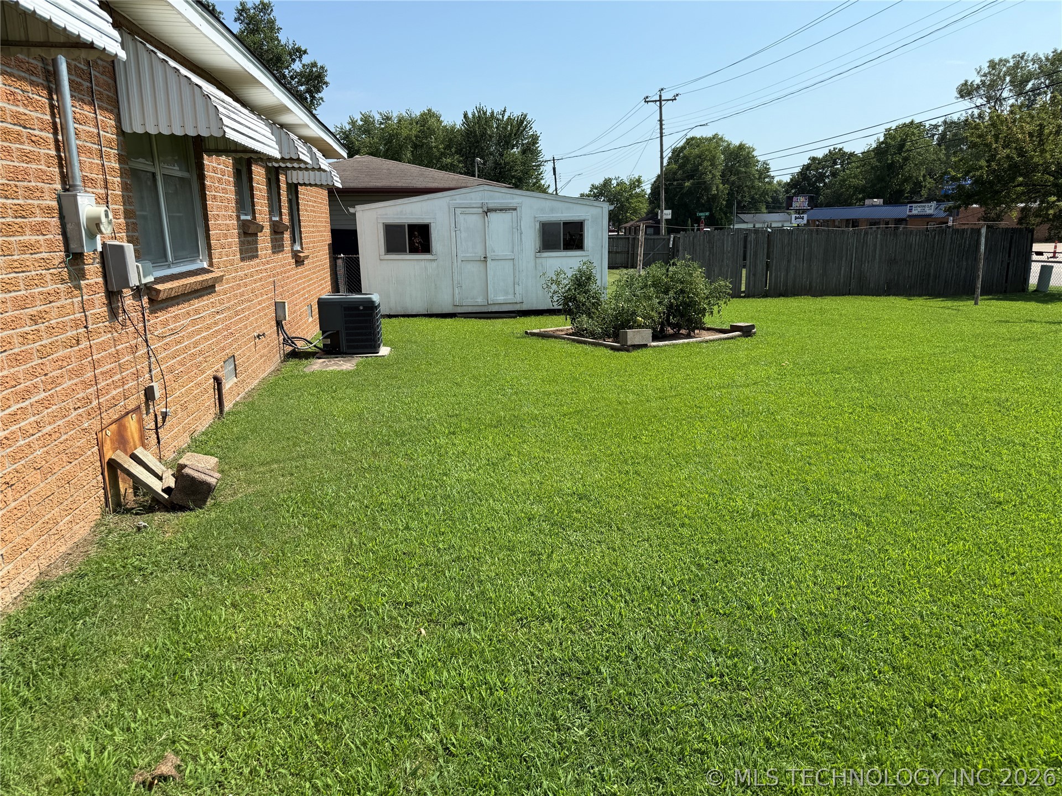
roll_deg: +1.4
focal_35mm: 24
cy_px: 398
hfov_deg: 71.6
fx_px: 736
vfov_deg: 56.8
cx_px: 531
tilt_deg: -12.9
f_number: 1.78
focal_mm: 6.76
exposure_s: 1/3584
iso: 80
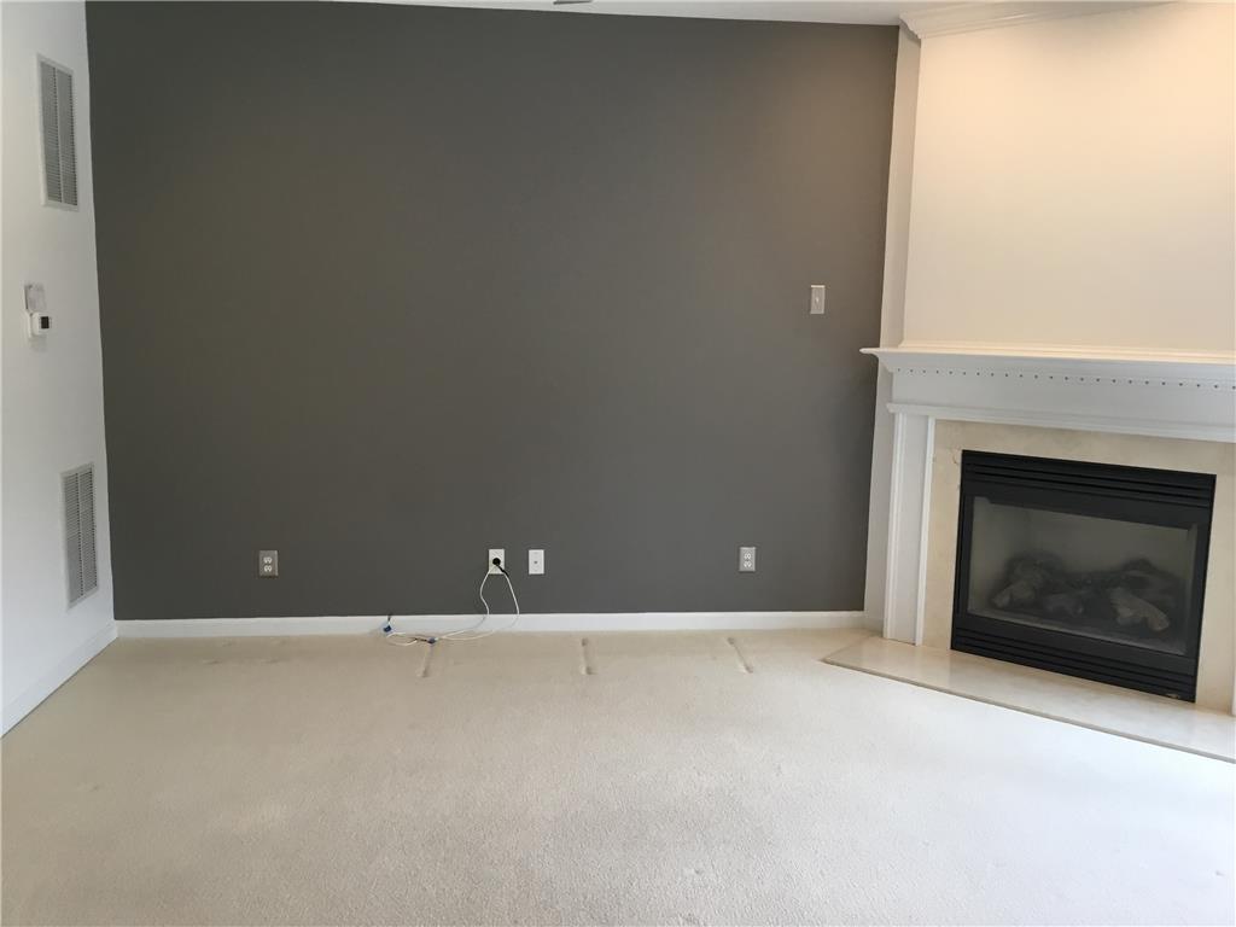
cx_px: 618
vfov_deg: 45.4
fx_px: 1107
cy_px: 464
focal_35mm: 31
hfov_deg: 58.4
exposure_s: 1/30
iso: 32
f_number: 2.4
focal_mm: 3.3
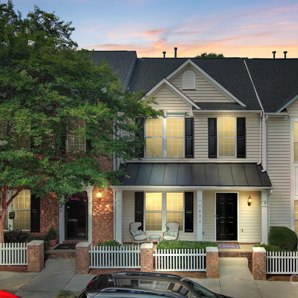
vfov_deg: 43.9
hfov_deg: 43.5
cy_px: 146
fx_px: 370
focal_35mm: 38
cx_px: 187
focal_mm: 10.57
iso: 100
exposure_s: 1/75
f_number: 2.8
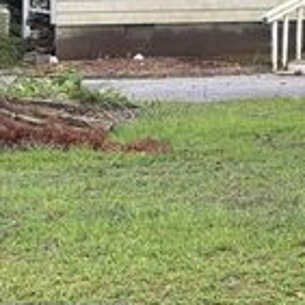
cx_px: 539
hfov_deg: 10.2
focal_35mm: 163
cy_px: -57
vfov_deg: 10.6
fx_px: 1625
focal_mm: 5.96
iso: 32
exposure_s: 1/199
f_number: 1.6
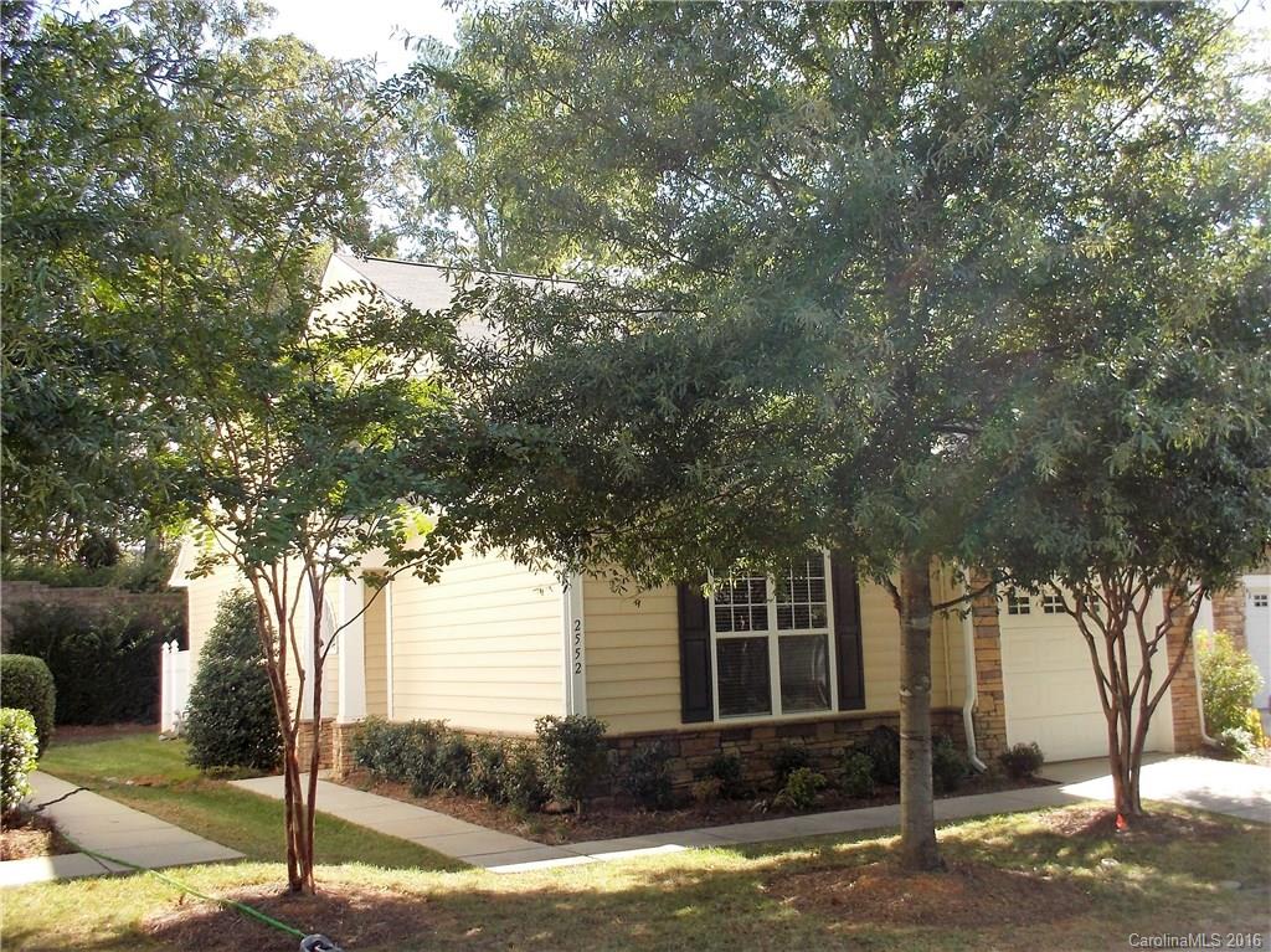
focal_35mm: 29
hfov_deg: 61.7
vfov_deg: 48.2
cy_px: 476
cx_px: 636
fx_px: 1064
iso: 80
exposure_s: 1/160
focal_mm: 4.1
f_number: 3.3
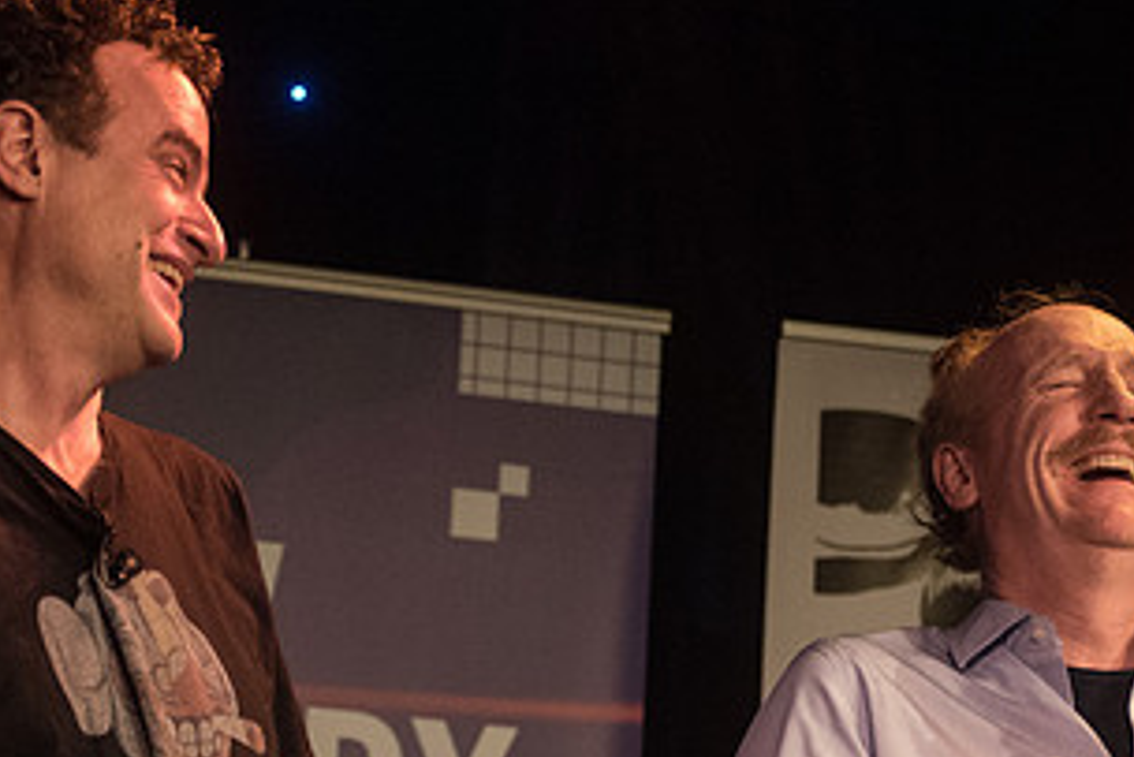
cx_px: 759
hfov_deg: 8.8
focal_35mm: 233
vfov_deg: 5.9
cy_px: 435
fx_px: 7343
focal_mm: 86
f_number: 3.2
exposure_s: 1/400
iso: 2000
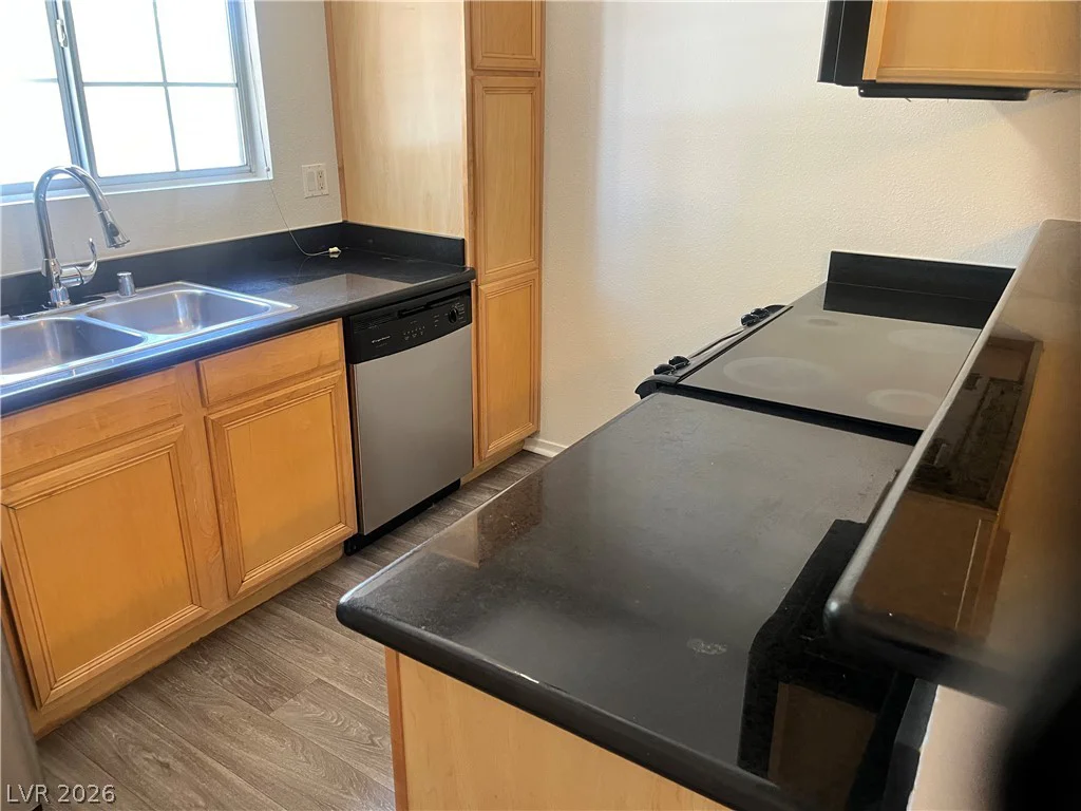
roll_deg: +0.4
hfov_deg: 67.3
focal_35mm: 26
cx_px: 540
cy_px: 406
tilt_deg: -21.1
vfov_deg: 53.1
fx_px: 812
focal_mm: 5.1
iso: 250
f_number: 1.6
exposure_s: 1/60
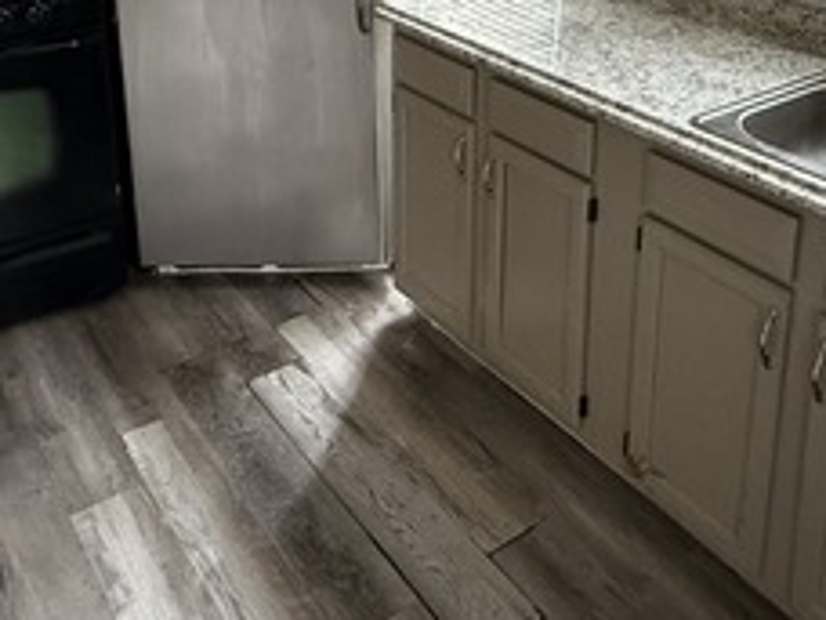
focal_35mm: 41
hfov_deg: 45.6
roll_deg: +0.0
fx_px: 978
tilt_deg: -13.4
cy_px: -25
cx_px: 484
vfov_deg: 31.9
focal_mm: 2.22
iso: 800
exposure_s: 1/60
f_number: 2.2
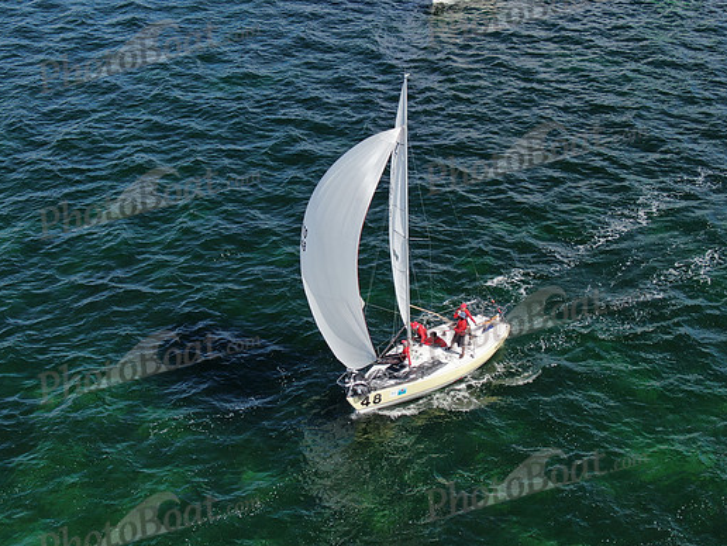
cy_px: 259
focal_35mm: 54
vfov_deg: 27.0
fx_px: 1134
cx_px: 344
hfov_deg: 35.5
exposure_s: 1/640
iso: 100
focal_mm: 8.6
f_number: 3.8
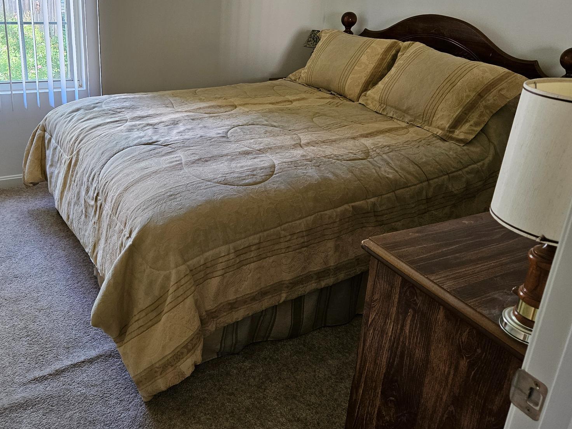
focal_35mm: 32
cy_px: 146
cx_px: 249
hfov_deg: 56.6
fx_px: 529
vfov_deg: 43.6
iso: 320
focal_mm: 5.4
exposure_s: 1/120
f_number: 1.8
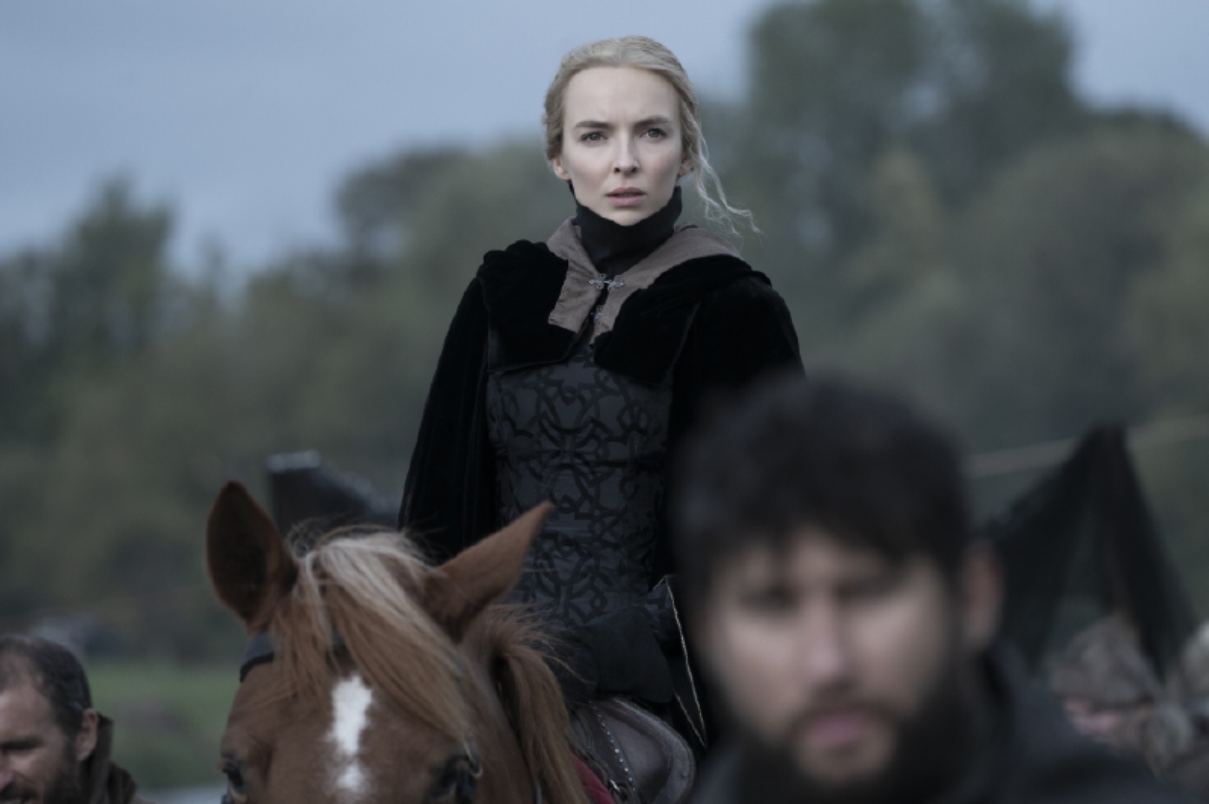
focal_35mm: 256
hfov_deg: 8.1
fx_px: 8590
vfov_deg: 5.4
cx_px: 604
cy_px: 402
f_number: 5.6
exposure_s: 1/1000
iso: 640
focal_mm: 256
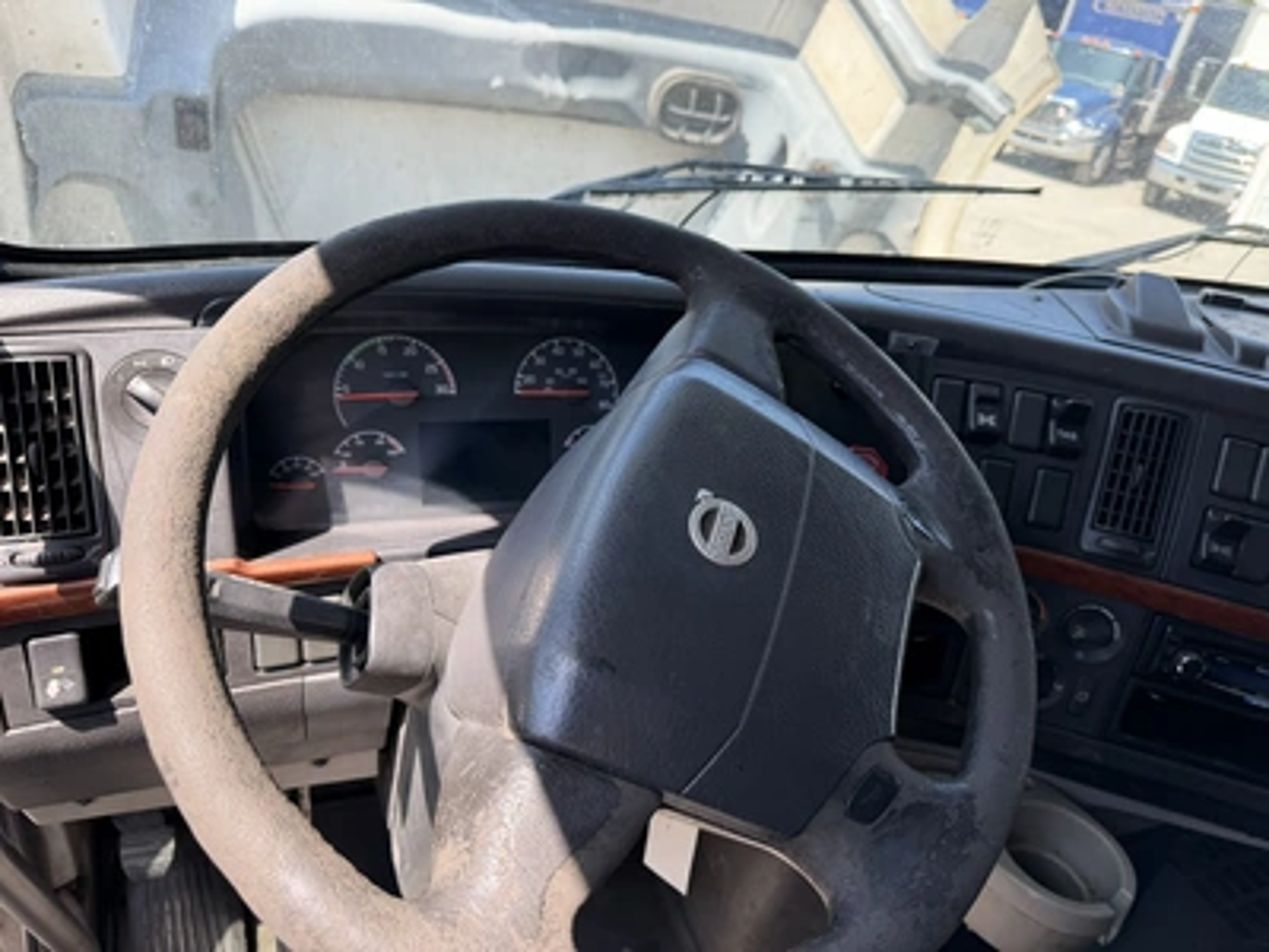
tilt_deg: -30.3
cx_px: 634
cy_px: 476
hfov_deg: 71.6
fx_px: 880
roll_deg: -11.2
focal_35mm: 24
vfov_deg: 56.8
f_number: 1.78
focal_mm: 6.76
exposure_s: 1/735
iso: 100
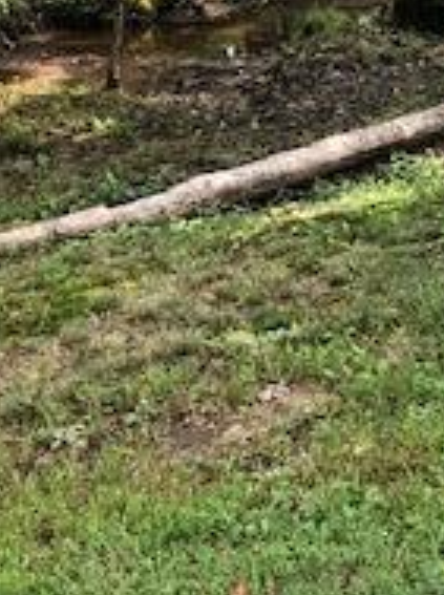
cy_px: -6
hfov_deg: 14.8
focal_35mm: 95
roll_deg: -0.4
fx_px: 1630
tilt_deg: -7.3
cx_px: 592
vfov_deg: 20.0
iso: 20
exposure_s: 1/201
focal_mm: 3.99
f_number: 1.8
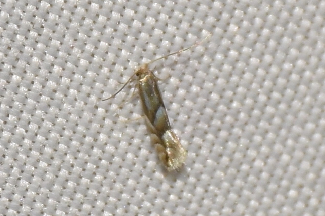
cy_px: 108
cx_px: 162
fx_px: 1892
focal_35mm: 210
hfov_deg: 9.8
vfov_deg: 6.5
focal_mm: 140
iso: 125
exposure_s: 1/160
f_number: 10
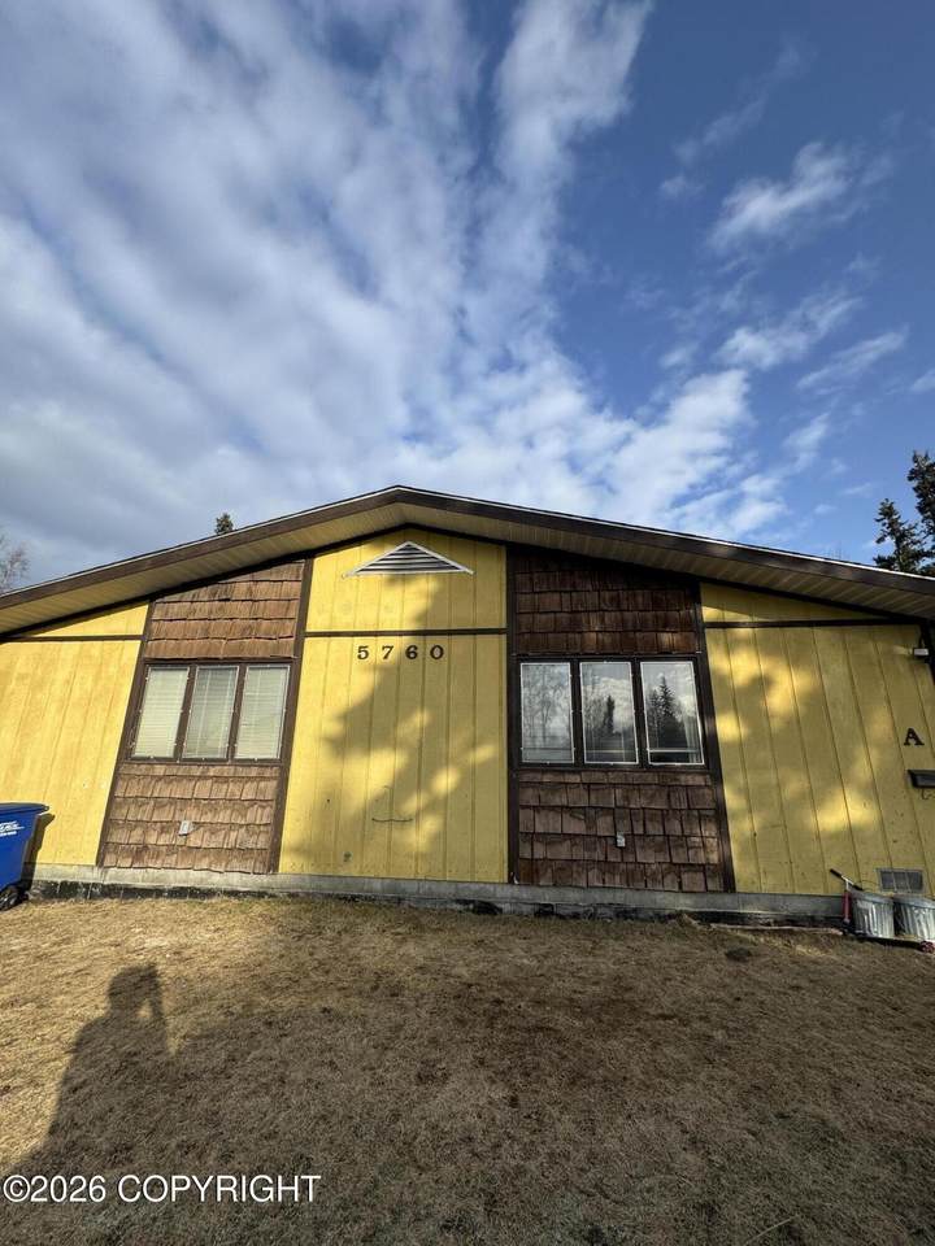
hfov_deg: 85.7
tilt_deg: +15.0
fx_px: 504
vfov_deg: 102.1
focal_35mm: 14
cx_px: 468
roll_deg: -1.6
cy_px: 623
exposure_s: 1/1346
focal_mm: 2.22
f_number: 2.2
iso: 40
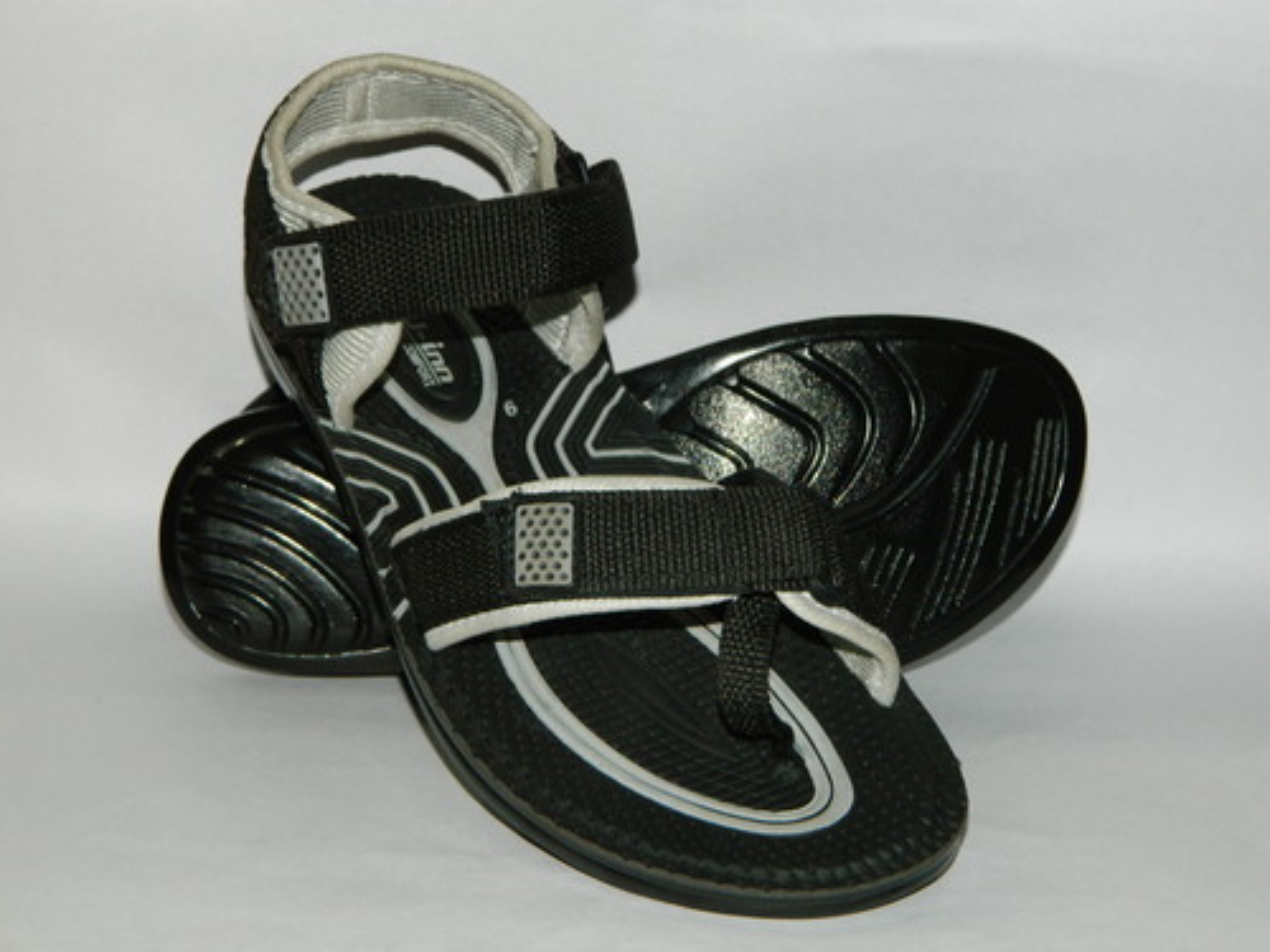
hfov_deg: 27.8
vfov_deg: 21.0
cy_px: 476
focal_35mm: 70
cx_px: 635
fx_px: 2568
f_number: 4
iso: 200
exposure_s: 1/50
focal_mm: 12.6
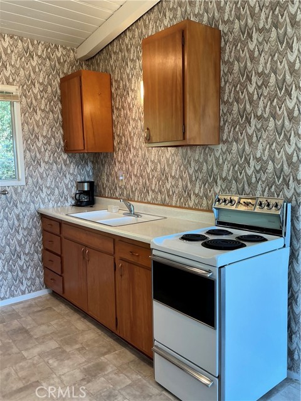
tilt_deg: -6.3
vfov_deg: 63.4
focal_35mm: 28
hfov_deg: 49.7
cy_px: 200
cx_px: 150
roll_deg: +2.3
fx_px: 325
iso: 50
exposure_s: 1/60
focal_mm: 3
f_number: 1.8
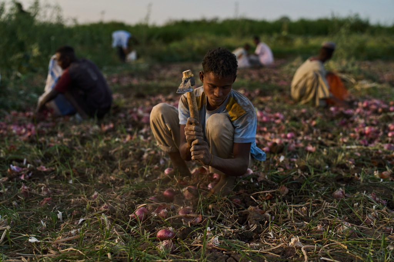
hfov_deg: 39.6
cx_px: 197
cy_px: 131
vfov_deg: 27.0
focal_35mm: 50
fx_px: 547
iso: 500
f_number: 2
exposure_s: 1/4000
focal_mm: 50
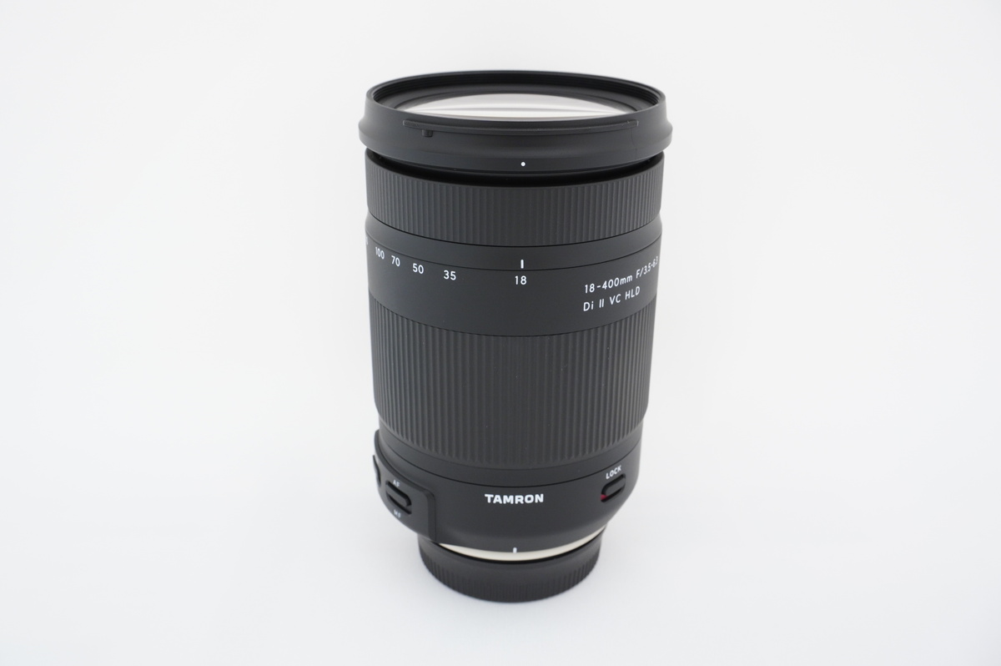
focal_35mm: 33
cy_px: 333
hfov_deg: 57.3
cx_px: 500
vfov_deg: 39.9
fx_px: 917
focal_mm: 22
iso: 400
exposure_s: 1/3
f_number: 11
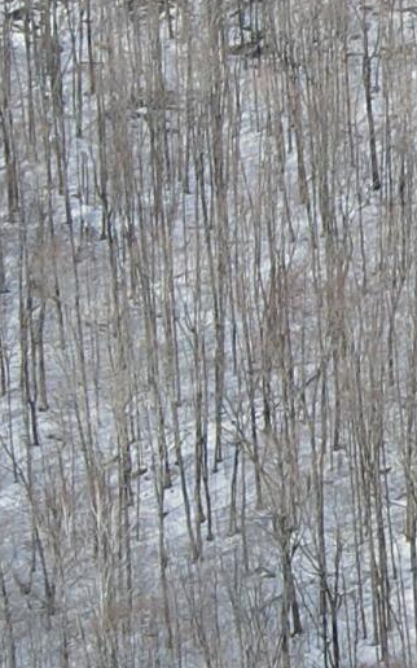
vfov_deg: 14.1
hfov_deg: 8.0
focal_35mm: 148
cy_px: 304
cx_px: 1106
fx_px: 2694
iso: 100
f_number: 2.8
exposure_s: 1/250
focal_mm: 4.5
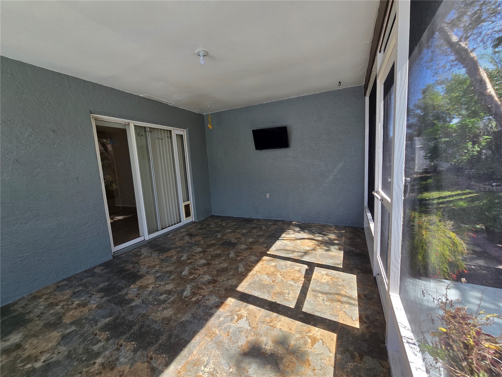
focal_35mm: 13
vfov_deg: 89.9
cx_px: 251
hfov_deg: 106.2
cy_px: 188
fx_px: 189
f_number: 2.2
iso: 50
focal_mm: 2.2
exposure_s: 1/343
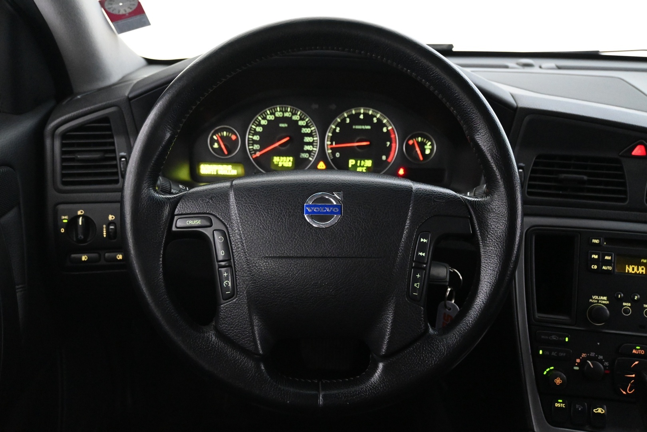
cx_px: 324
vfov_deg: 41.7
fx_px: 566
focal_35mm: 32
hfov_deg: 59.5
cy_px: 216
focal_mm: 21
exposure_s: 1/30
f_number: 4
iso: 5600
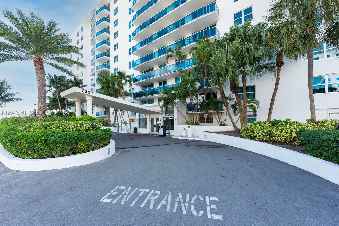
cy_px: 113
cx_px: 170
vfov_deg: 81.2
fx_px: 132
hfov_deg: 104.2
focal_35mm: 14
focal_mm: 14
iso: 280
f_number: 8
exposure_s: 1/250
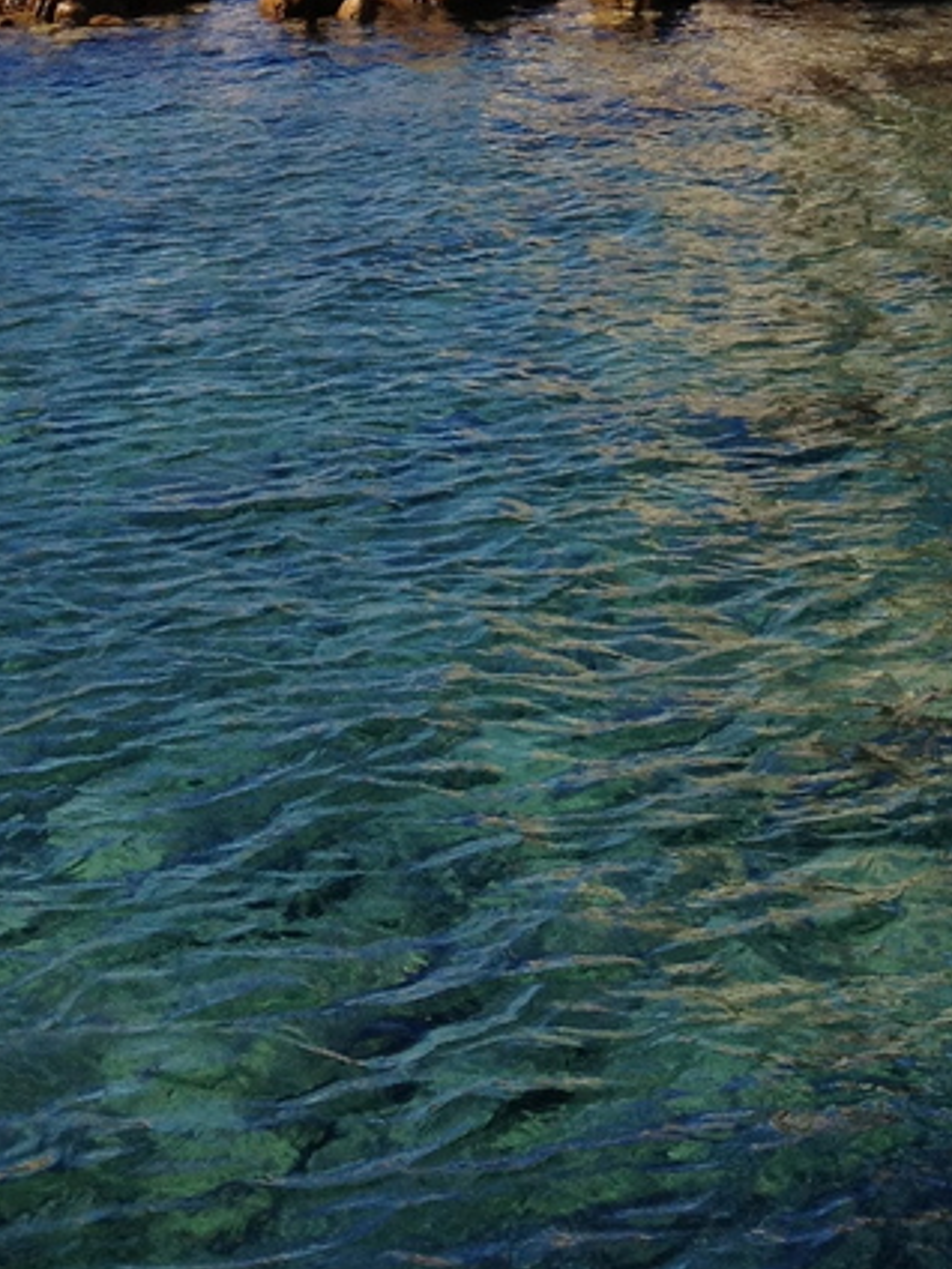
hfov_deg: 14.8
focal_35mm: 99
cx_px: 874
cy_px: -380
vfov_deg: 18.5
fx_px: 3630
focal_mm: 4.28
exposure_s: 1/1453
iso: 64
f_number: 2.4
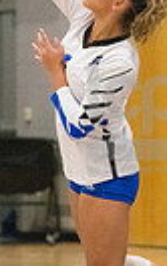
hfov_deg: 3.1
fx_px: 3067
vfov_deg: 5.0
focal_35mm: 423
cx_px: 135
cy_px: 119
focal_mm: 122
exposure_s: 1/1600
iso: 10000
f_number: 4.5
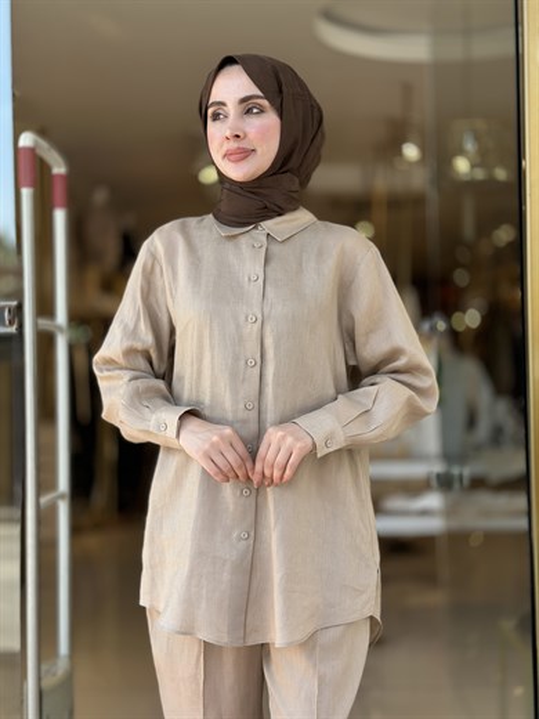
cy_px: 360
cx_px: 270
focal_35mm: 48
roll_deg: +0.1
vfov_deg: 39.7
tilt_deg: +0.5
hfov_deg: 30.3
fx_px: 997
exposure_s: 1/516
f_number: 1.78
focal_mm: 6.86
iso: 80
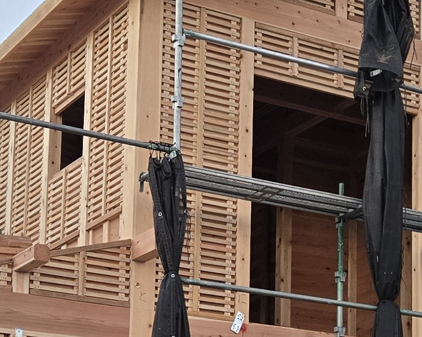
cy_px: 371
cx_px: 250
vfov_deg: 14.6
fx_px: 1286
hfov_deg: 18.6
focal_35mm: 103
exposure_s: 1/100
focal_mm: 5.4
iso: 160
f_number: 1.8
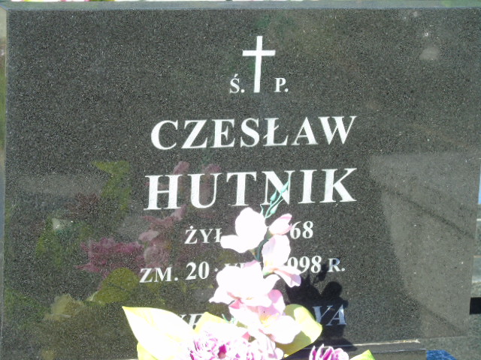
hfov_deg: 13.9
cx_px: 240
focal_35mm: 142
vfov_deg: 10.4
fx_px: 1973
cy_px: 180
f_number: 4.7
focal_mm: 25
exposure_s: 1/125
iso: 80
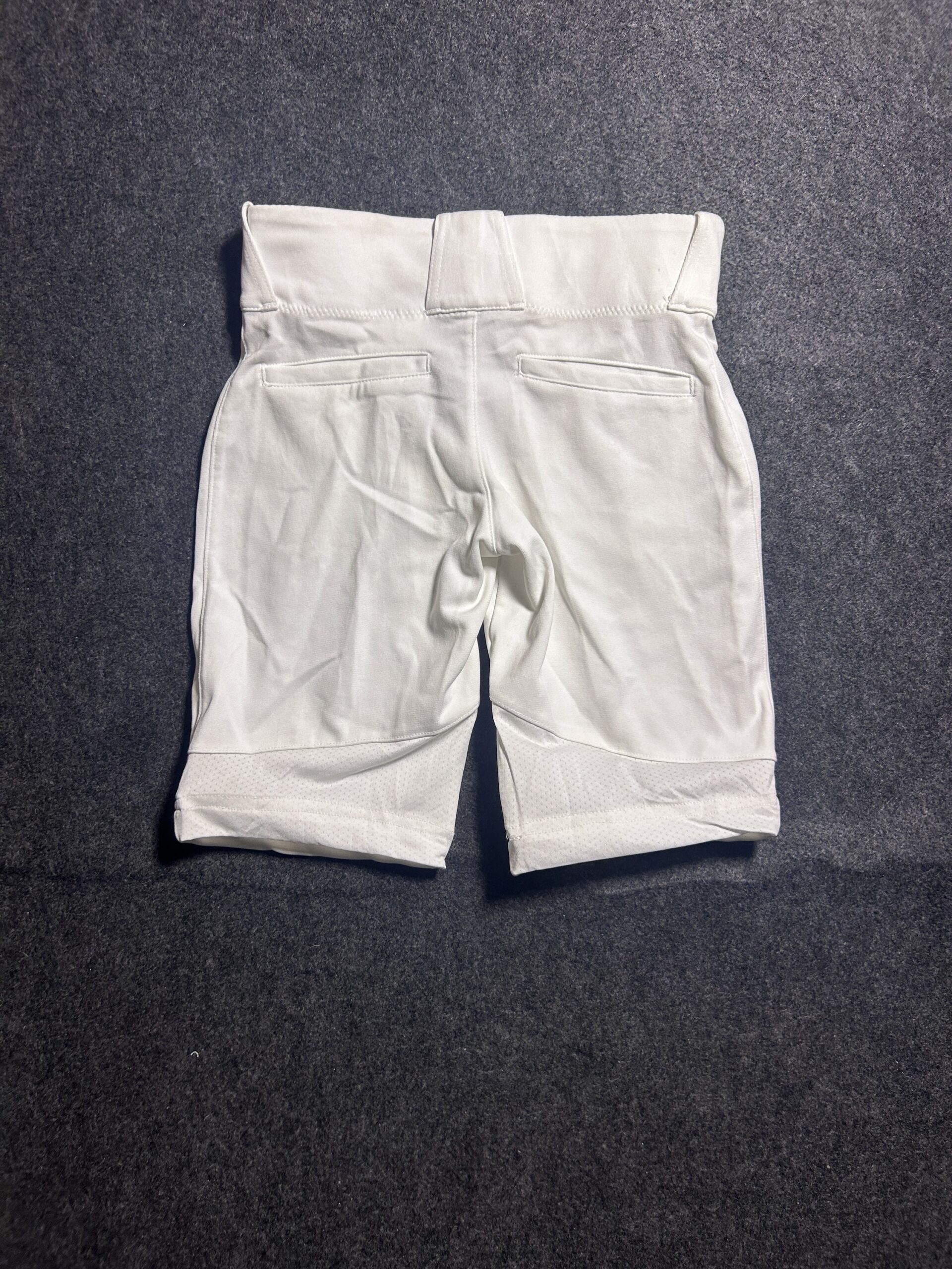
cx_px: 476
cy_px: 634
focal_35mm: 26
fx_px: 953
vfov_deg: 67.3
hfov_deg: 53.1
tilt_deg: -63.2
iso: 100
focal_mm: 5.7
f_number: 1.5
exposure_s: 1/100
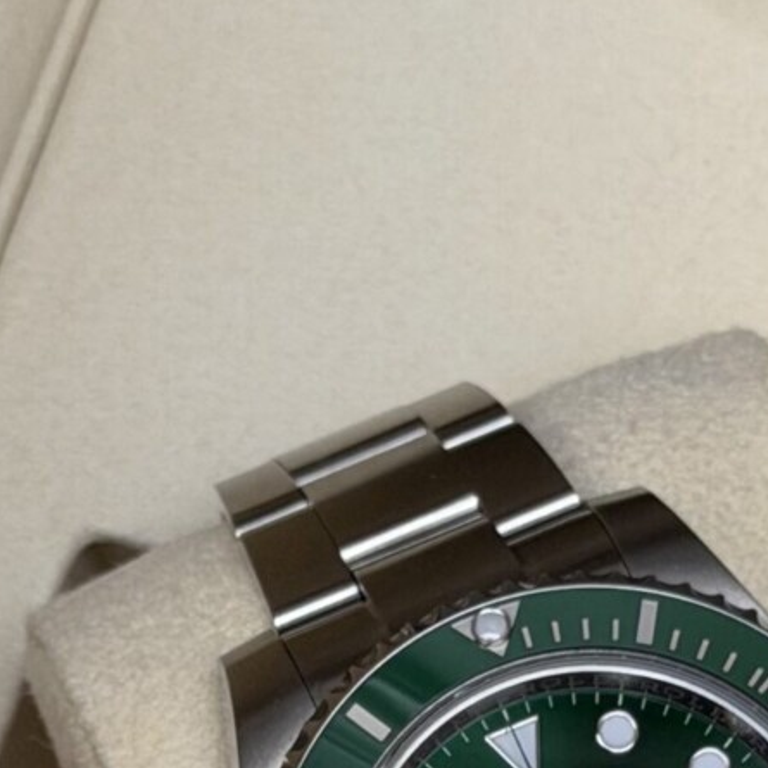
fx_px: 4593
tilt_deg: -74.5
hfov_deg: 9.5
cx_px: 537
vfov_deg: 9.4
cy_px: 934
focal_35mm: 183
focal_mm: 6.76
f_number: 1.78
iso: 64
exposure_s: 1/699
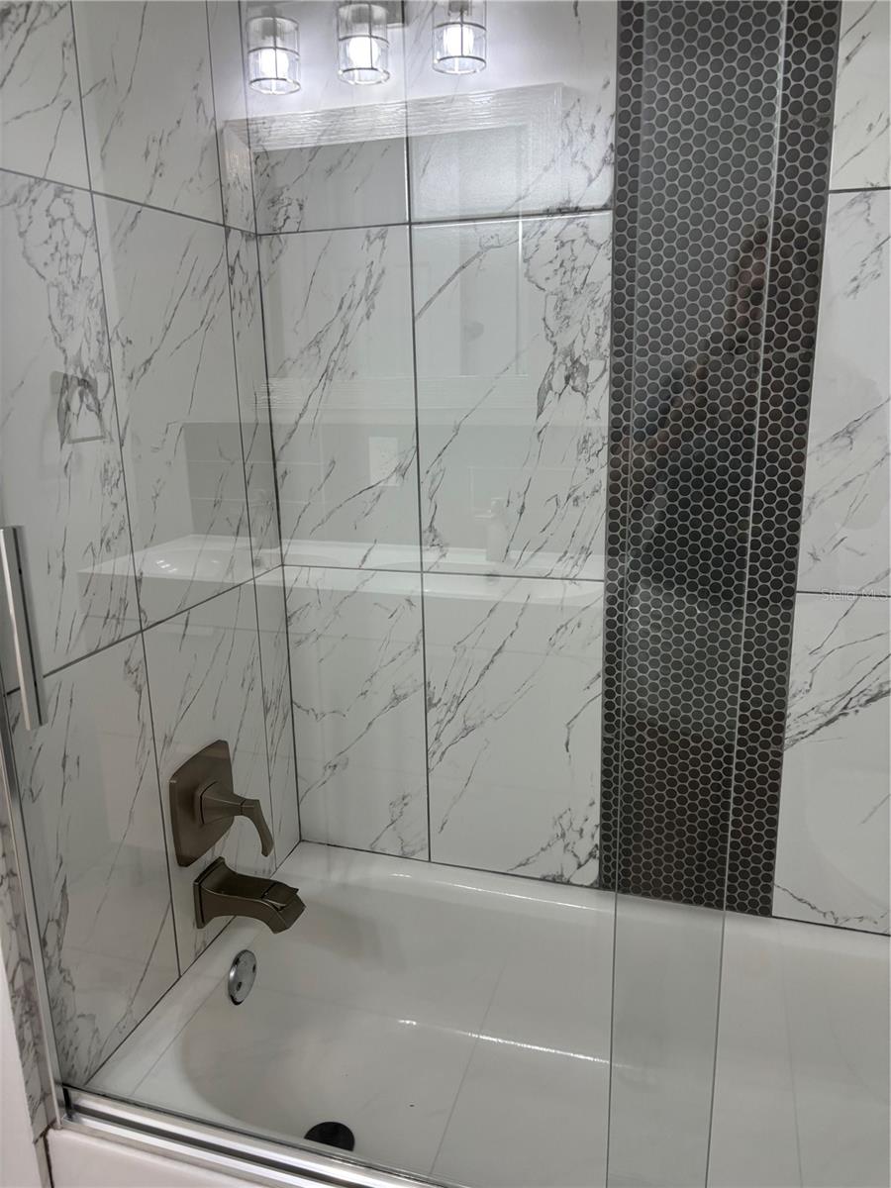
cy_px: 594
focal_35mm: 26
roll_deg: +0.3
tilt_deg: -14.3
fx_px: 892
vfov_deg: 67.3
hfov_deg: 53.1
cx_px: 446
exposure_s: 1/120
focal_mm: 5.96
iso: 125
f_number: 1.6
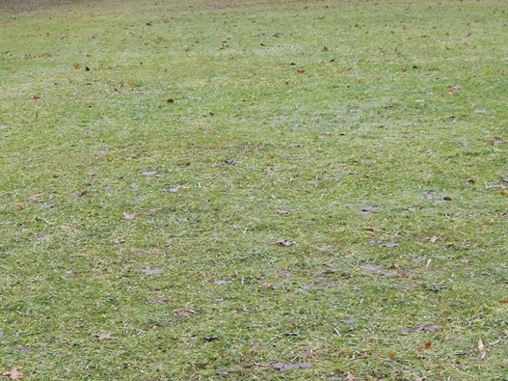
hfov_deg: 19.4
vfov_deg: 14.6
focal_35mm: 101
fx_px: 1482
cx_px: 193
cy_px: 138
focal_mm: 11
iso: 50
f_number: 3.6
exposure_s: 1/40
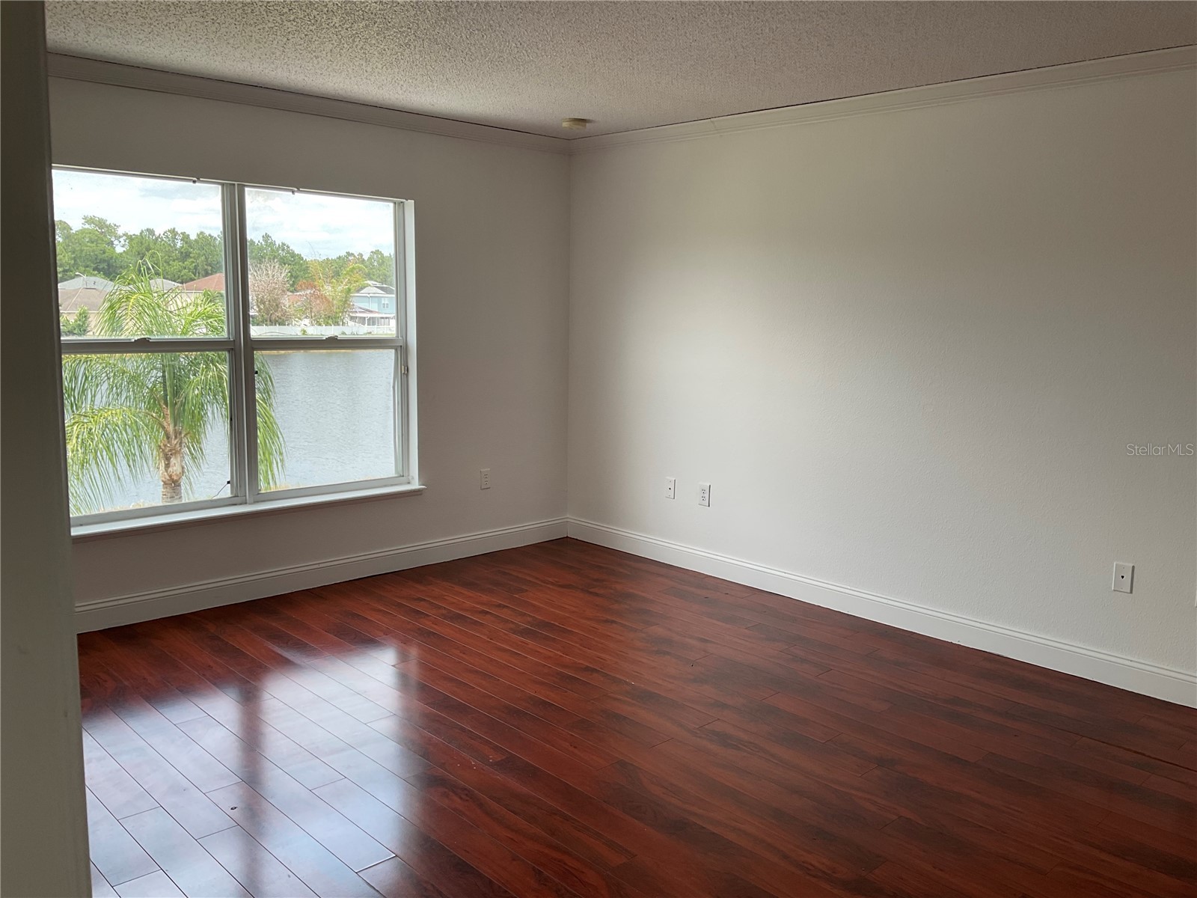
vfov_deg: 48.2
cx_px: 598
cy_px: 449
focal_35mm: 29
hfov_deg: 61.7
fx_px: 1003
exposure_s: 1/219
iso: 16
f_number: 1.8
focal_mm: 3
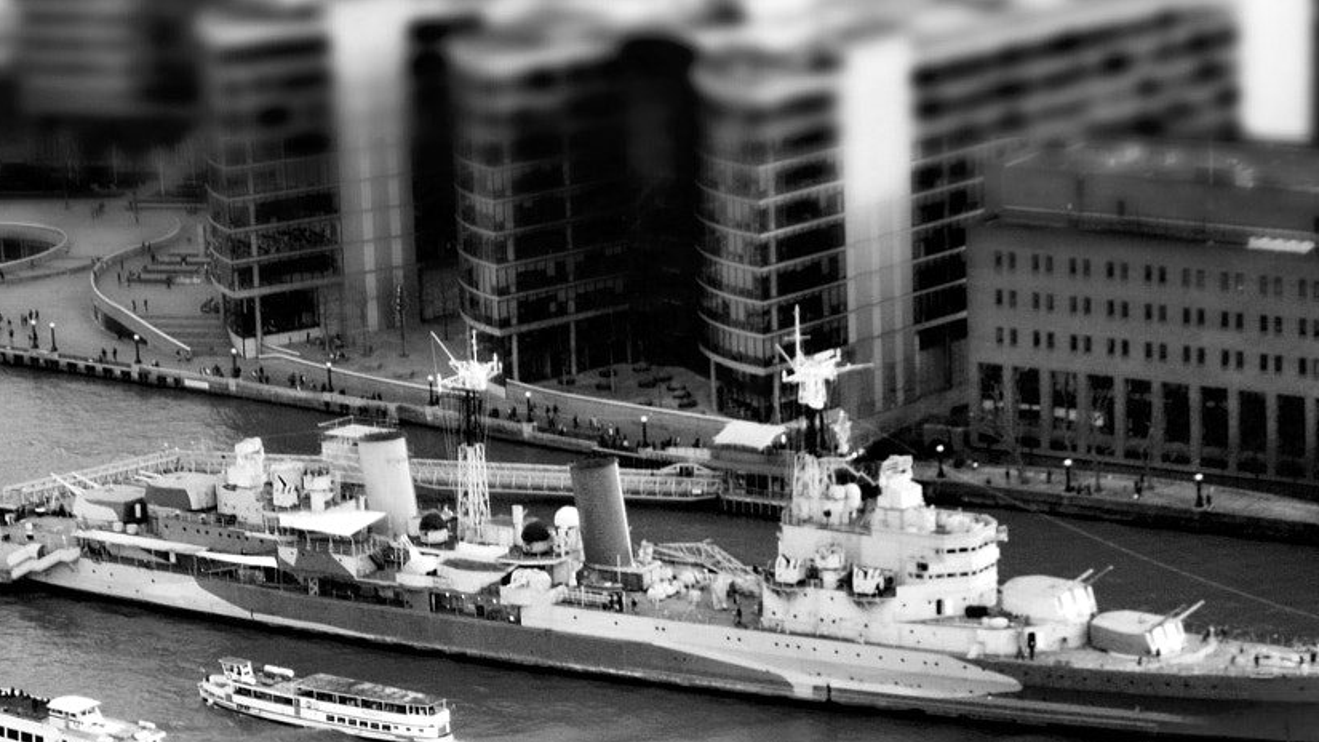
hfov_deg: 15.3
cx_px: 782
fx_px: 4896
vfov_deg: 8.6
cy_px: 670
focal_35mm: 140
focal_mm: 46
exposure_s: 1/100
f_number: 5.3
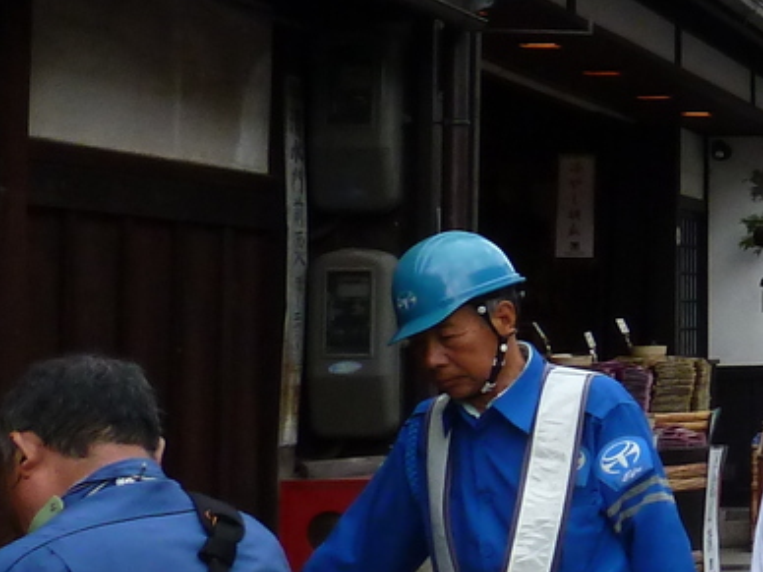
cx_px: 1408
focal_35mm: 103
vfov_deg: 14.3
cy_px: 155
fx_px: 2270
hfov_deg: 15.9
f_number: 4
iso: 160
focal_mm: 4.1
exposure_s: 1/200
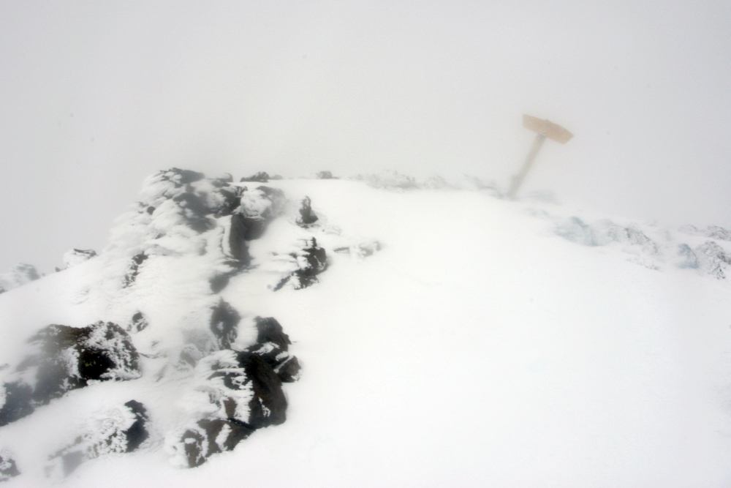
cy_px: 244
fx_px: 772
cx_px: 366
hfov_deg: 50.7
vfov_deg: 35.1
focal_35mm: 38
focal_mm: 38
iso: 320
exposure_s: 1/1250
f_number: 11
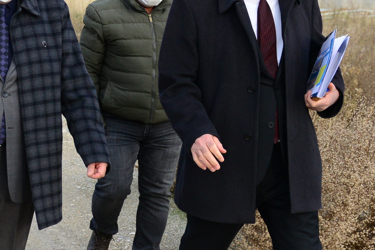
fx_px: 1292
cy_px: -24
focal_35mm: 124
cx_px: -148
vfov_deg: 10.9
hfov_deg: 15.5
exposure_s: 1/1000
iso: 640
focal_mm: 31
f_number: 4
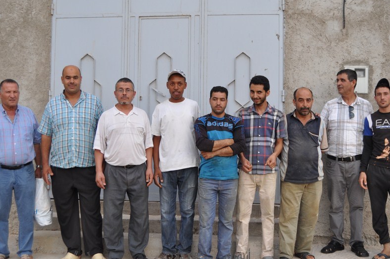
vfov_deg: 31.1
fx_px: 465
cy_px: 128
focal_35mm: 43
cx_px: 206
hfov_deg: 45.5
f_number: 4.5
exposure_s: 1/80
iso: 400
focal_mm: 22
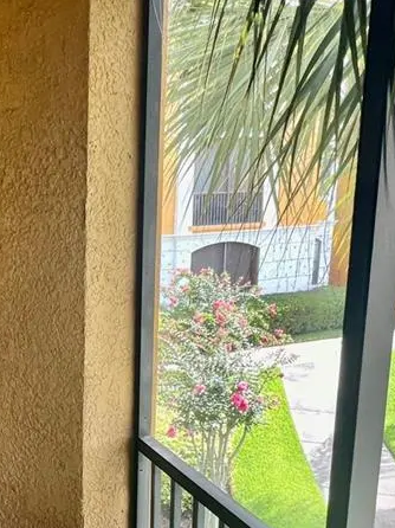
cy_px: 282
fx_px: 533
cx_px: -14
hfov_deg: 36.0
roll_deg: +2.5
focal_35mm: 35
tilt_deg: -6.5
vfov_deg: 52.6
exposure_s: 1/99
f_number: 1.8
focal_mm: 1.57
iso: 80
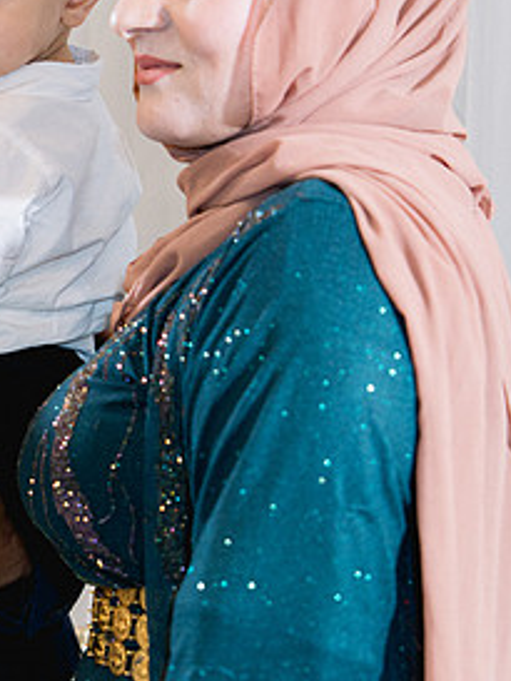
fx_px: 2694
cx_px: -135
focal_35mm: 137
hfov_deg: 10.6
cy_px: 268
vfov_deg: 14.4
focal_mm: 67
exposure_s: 1/160
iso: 800
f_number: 2.8
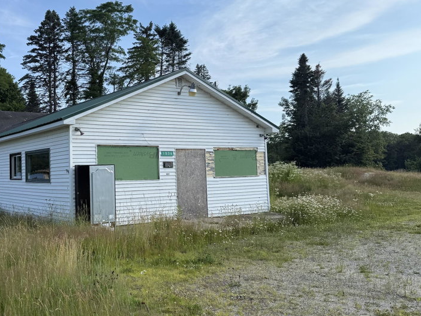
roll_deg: +1.5
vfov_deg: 40.7
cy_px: 146
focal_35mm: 35
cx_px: 119
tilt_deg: +3.9
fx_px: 426
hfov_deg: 51.0
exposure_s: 1/4167
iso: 80
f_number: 1.78
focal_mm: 6.76
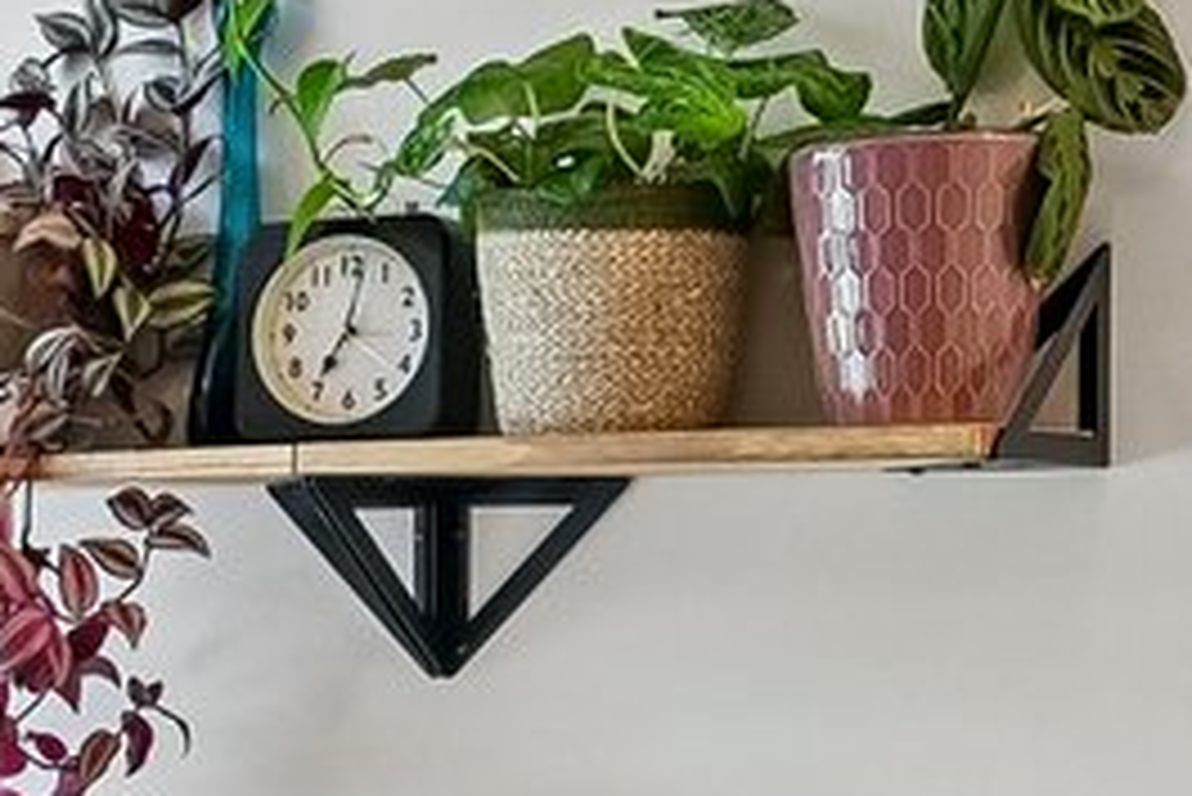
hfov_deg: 17.2
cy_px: 596
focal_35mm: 108
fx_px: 3578
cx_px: -549
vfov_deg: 12.7
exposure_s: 1/25
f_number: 8
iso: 100
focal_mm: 14
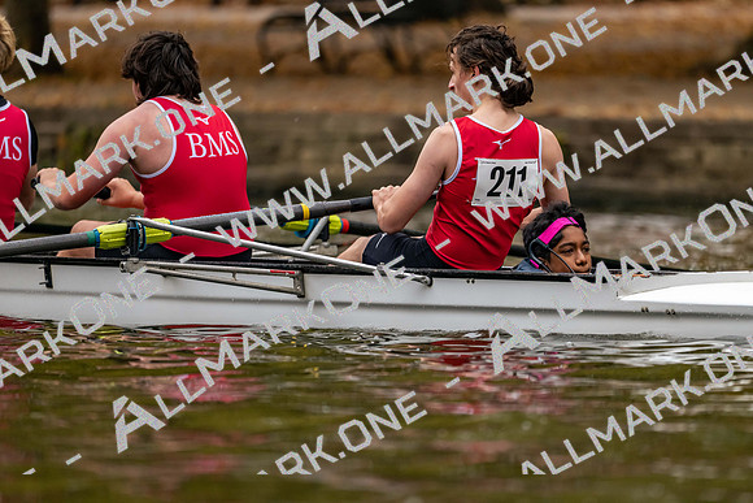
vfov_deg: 3.4
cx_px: 376
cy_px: 252
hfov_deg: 5.2
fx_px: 8368
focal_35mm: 400
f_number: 4.5
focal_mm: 400
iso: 2000
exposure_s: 1/2000
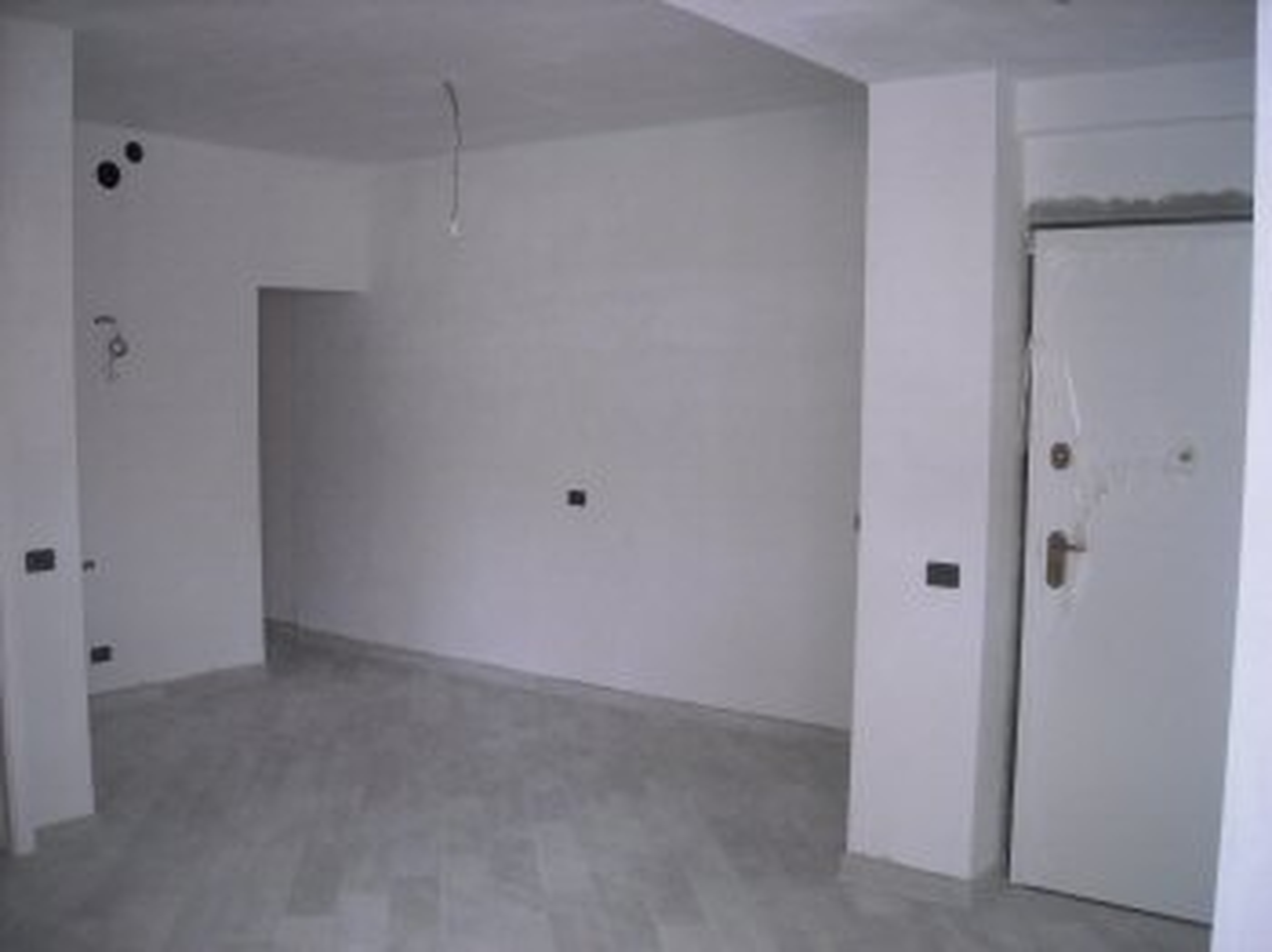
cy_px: 476
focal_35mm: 35
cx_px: 636
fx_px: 1285
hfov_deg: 52.7
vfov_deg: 40.7
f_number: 2.8
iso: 400
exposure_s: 1/49
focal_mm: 5.7
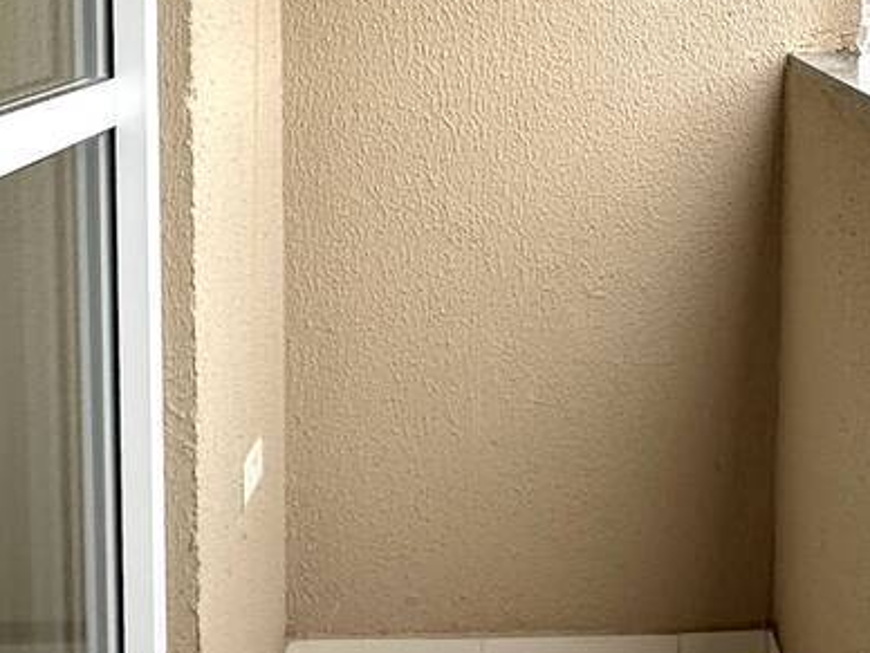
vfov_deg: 26.8
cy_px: 31
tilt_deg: -4.2
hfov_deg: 36.3
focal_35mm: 52
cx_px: 605
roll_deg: -1.0
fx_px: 1307
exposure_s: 1/147
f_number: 2.2
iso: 40
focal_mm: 2.22
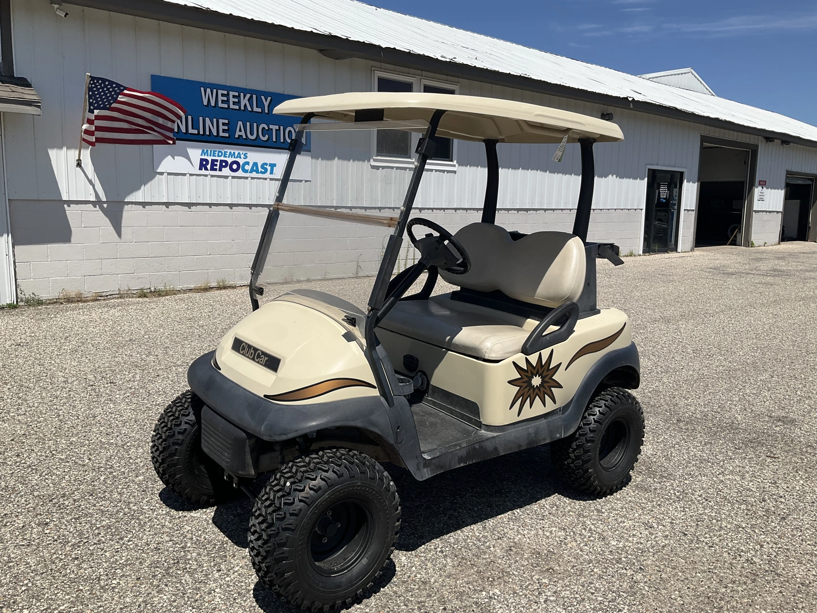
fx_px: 684
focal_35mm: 29
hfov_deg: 61.7
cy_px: 306
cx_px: 408
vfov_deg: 48.2
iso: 25
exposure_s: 1/3125
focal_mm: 3
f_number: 1.8
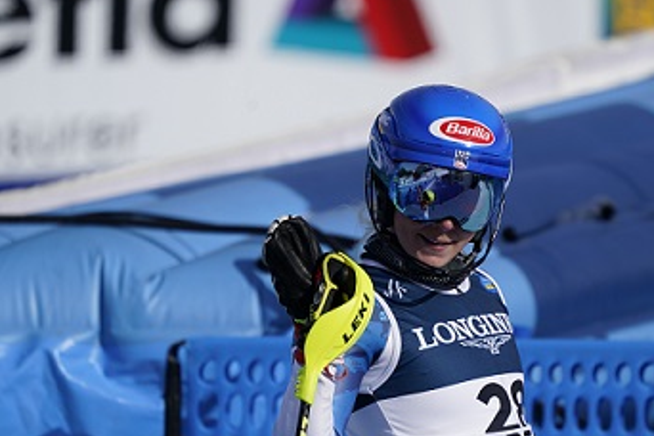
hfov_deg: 2.7
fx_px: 13987
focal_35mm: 770
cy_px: 243
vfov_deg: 1.8
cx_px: 406
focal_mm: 571
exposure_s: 1/1600
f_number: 6.3
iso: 200
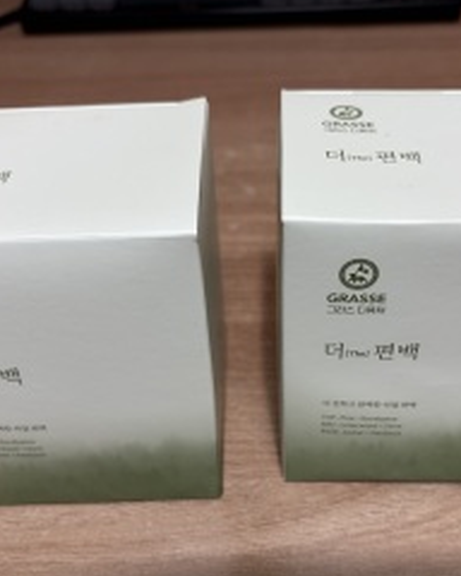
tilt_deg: -41.7
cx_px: 257
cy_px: 319
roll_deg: +2.7
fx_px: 648
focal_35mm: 38
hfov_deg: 39.1
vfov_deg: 47.9
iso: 64
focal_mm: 5.96
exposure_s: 1/60
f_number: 1.6
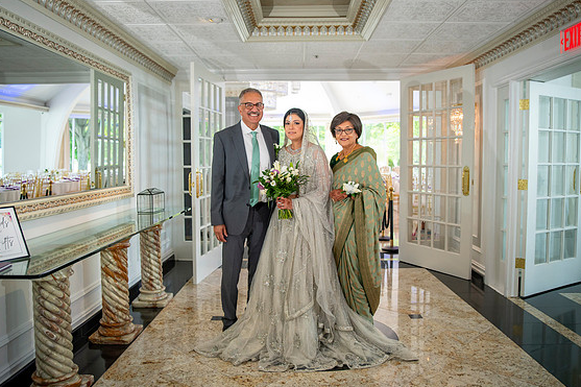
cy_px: 188
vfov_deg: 44.9
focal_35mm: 29
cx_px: 298
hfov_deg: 63.7
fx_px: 468
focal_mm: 26
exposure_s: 1/400
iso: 1000
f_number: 2.8
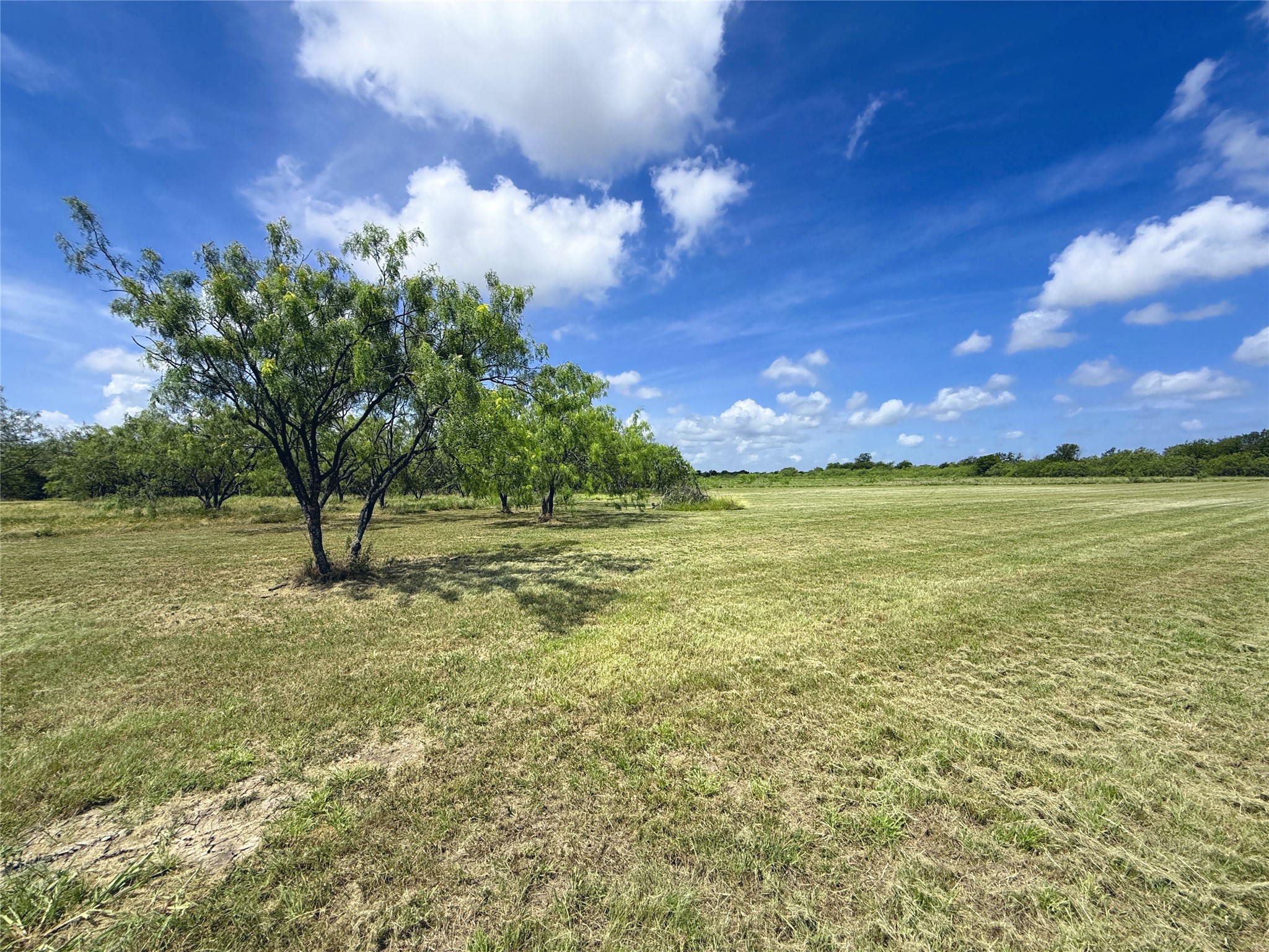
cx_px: 634
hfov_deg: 102.1
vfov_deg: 85.7
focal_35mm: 14
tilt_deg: +0.0
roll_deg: +0.8
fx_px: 513
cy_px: 476
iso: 50
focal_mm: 2.22
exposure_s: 1/2611
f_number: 2.2
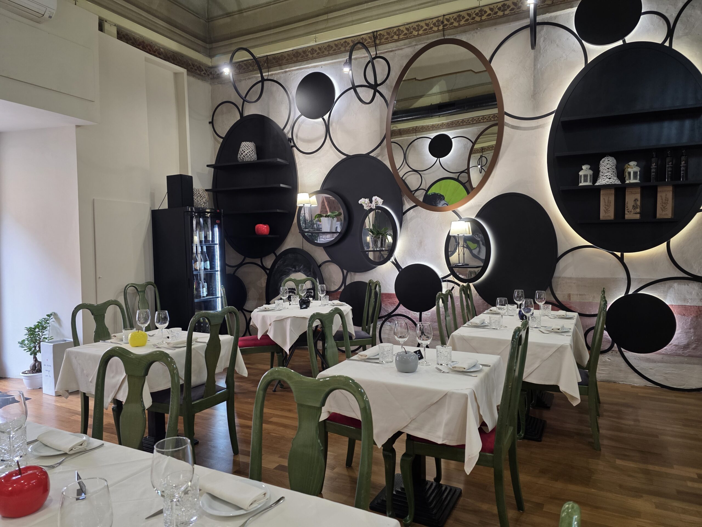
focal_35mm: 23
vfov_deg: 58.9
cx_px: 351
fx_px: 466
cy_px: 264
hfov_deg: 73.9
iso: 200
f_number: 1.7
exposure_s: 1/62.5
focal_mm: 6.3
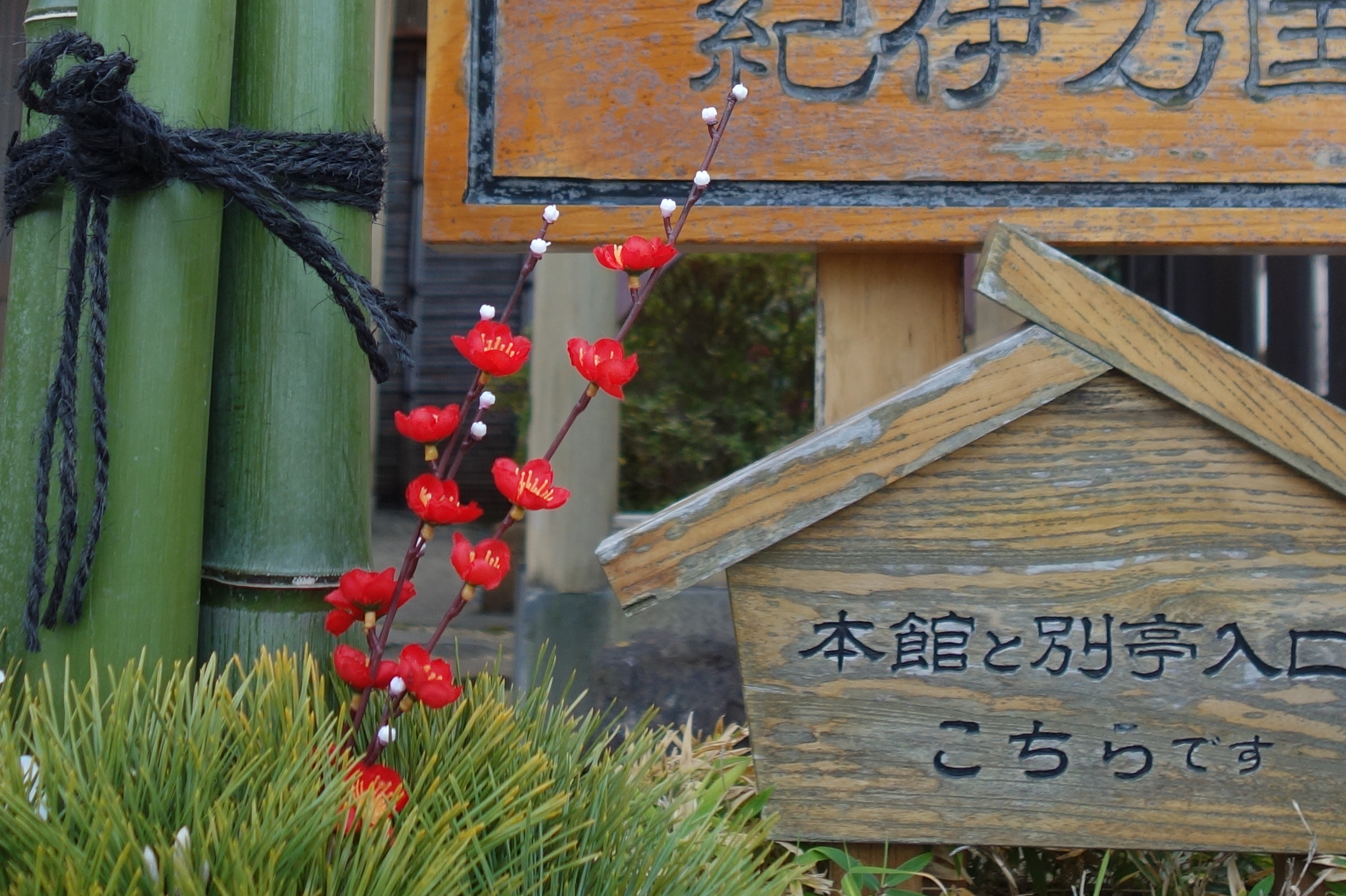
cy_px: -76
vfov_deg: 19.0
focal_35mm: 69
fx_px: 2579
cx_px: 721
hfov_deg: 29.2
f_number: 2.5
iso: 125
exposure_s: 1/100
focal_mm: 10.4
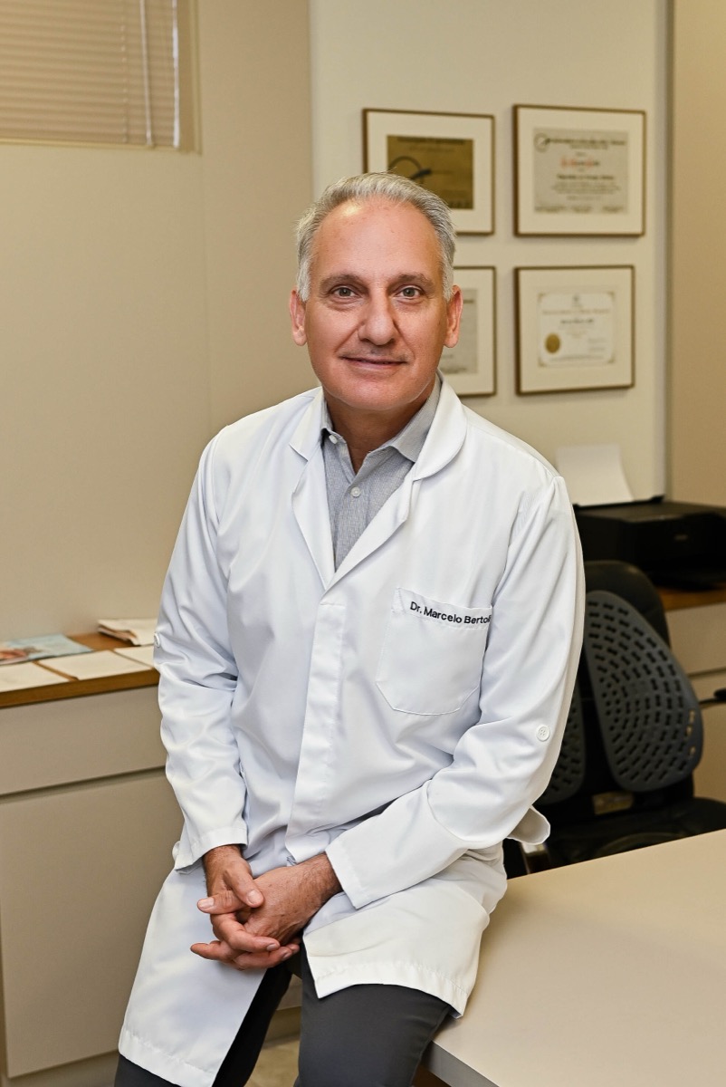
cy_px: 544
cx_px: 363
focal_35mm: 52
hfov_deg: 26.0
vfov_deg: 38.2
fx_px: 1570
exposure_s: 1/200
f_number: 3.2
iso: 400
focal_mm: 35
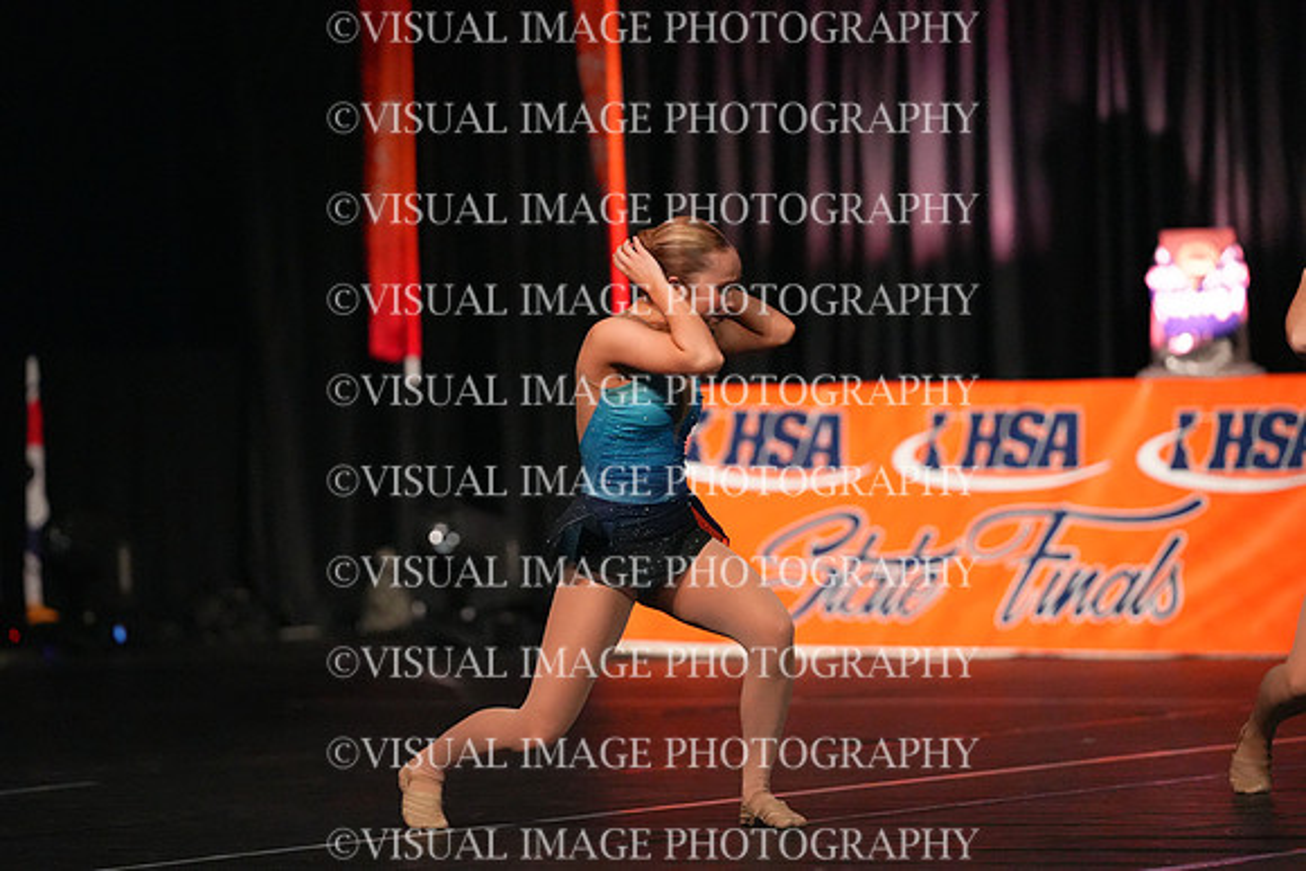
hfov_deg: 6.9
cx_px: 653
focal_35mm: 300
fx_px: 10885
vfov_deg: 4.6
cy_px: 436
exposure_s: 1/1250
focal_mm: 300
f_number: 3.5
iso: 16000
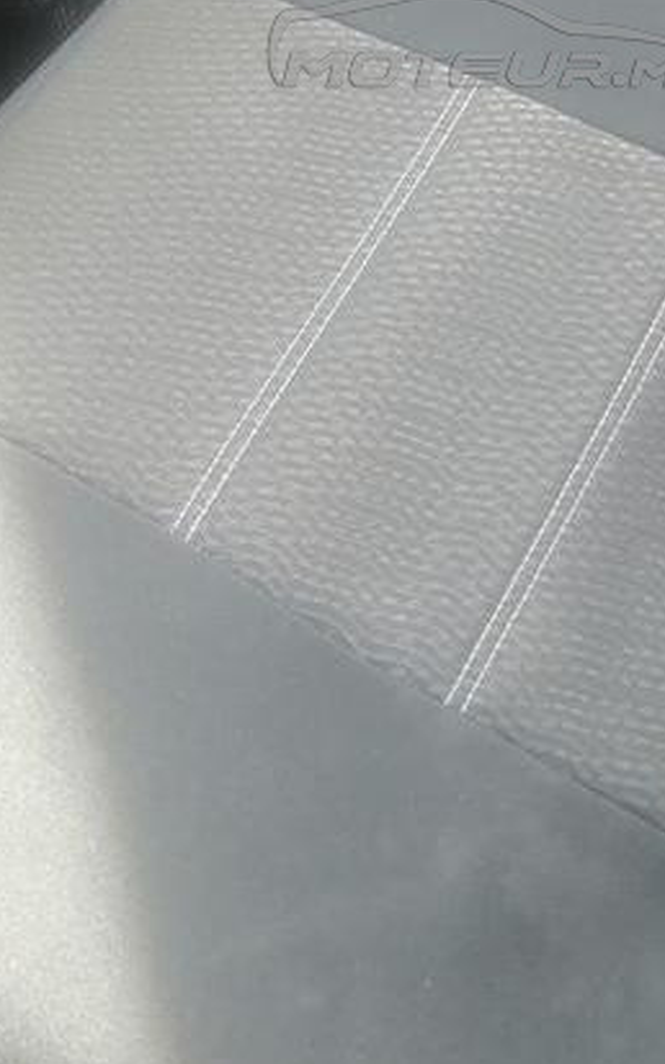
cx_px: 495
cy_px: 35
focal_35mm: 58
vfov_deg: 32.7
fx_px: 1682
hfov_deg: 22.2
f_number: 1.8
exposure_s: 1/33.3
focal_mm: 3.95
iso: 100
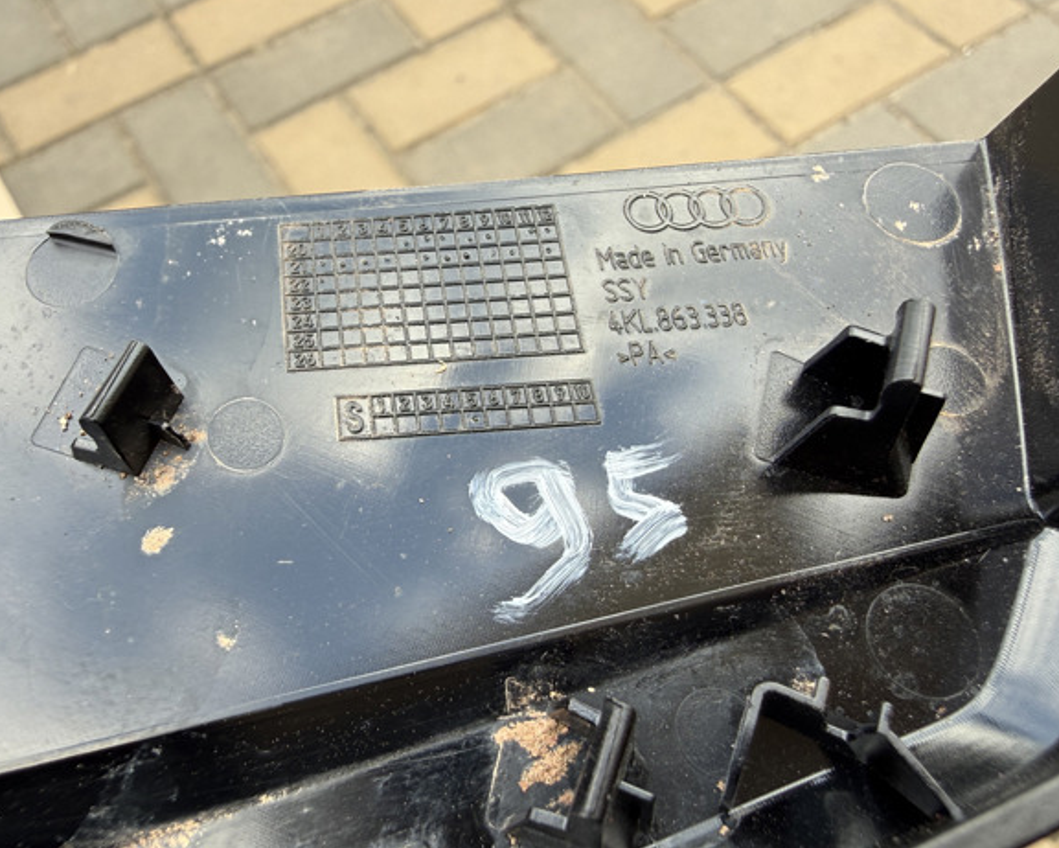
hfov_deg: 66.0
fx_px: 815
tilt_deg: -64.1
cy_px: 435
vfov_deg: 54.9
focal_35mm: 26
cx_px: 550
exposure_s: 1/120
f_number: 2.2
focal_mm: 2.22
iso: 40
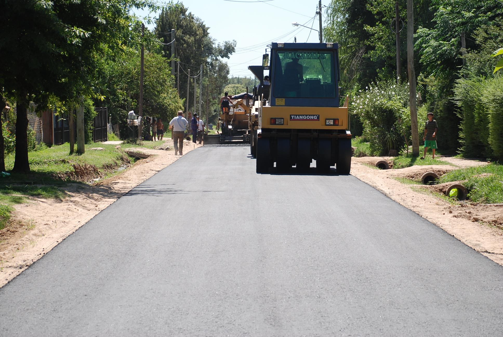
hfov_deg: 21.9
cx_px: 252
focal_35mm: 93
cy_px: 168
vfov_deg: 14.7
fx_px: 1301
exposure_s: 1/500
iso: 180
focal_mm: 62
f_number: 5.6
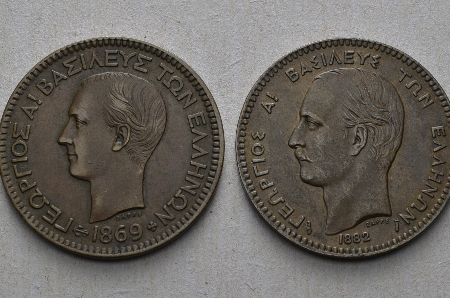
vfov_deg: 12.2
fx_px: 1393
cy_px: 153
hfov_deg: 18.3
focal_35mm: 112
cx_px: 216
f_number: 14
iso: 400
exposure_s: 1/250
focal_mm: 55
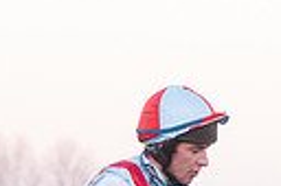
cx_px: 206
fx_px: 3461
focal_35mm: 444
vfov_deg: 3.1
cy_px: 407
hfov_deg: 4.6
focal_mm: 98
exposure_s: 1/320
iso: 2000
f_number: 5
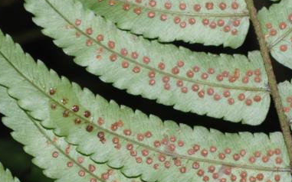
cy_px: 136
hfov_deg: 12.4
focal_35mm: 169
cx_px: 133
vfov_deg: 7.8
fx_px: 1345
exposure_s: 1/160
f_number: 18
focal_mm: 70
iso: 100
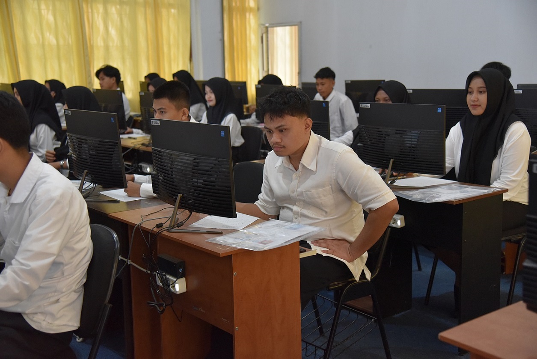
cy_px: 180
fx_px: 717
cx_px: 268
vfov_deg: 28.1
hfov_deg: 41.1
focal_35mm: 48
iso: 5000
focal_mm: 48
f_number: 4
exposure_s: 1/125
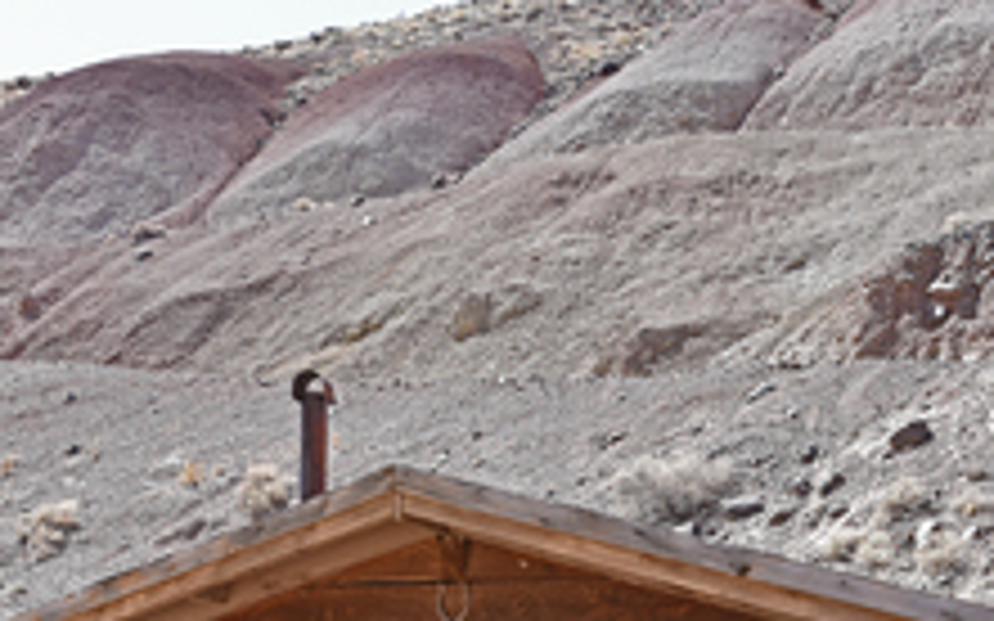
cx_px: 621
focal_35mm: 80
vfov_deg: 15.6
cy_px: 765
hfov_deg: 25.8
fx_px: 2167
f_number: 5.6
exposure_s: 1/125
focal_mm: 31
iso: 100
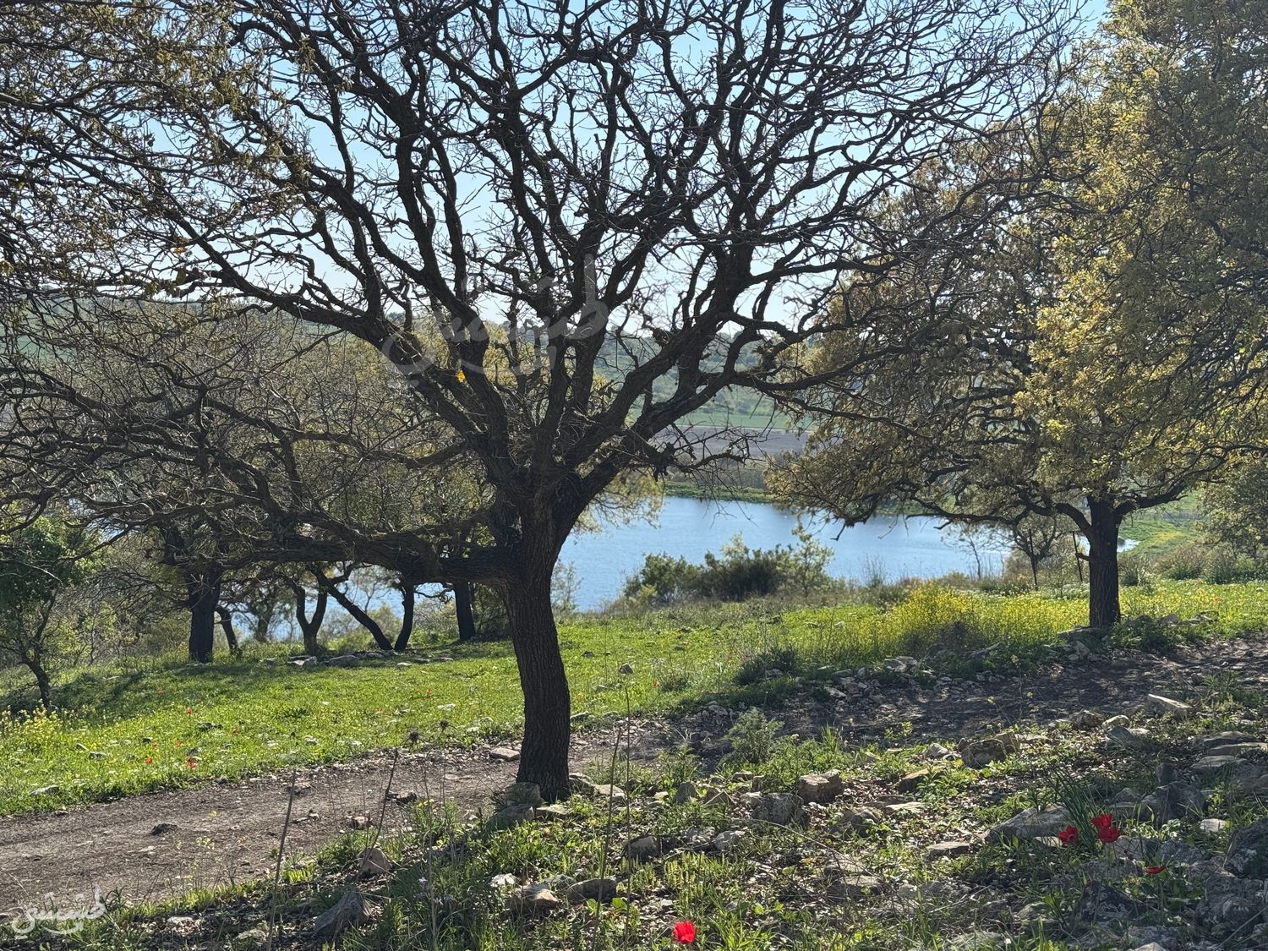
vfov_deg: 30.3
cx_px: 634
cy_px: 476
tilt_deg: -5.2
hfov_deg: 39.7
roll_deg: -2.7
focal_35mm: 48
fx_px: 1758
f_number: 1.78
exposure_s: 1/3817
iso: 64
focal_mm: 6.76
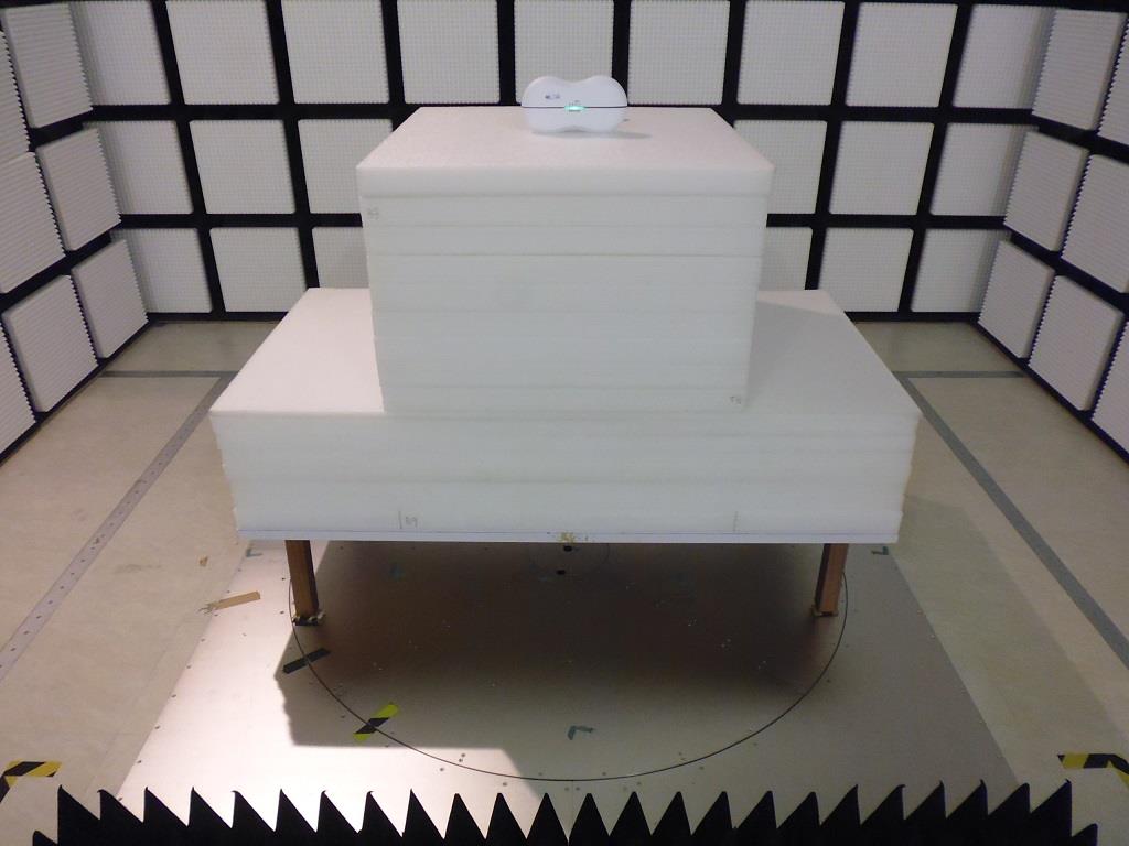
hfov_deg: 71.6
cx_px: 564
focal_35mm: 24
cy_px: 423
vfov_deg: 56.8
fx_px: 783
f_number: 2.8
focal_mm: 4.3
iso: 400
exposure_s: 1/20
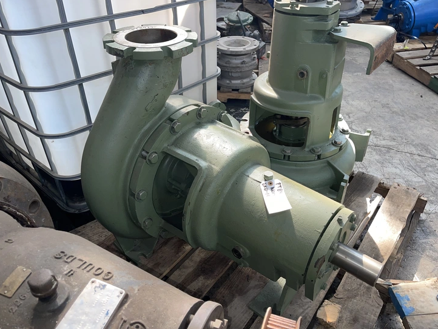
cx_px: 225
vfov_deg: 51.4
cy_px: 159
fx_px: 342
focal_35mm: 27
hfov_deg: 65.3
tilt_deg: -36.3
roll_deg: +0.8
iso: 40
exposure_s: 1/121
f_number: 1.6
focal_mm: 5.1
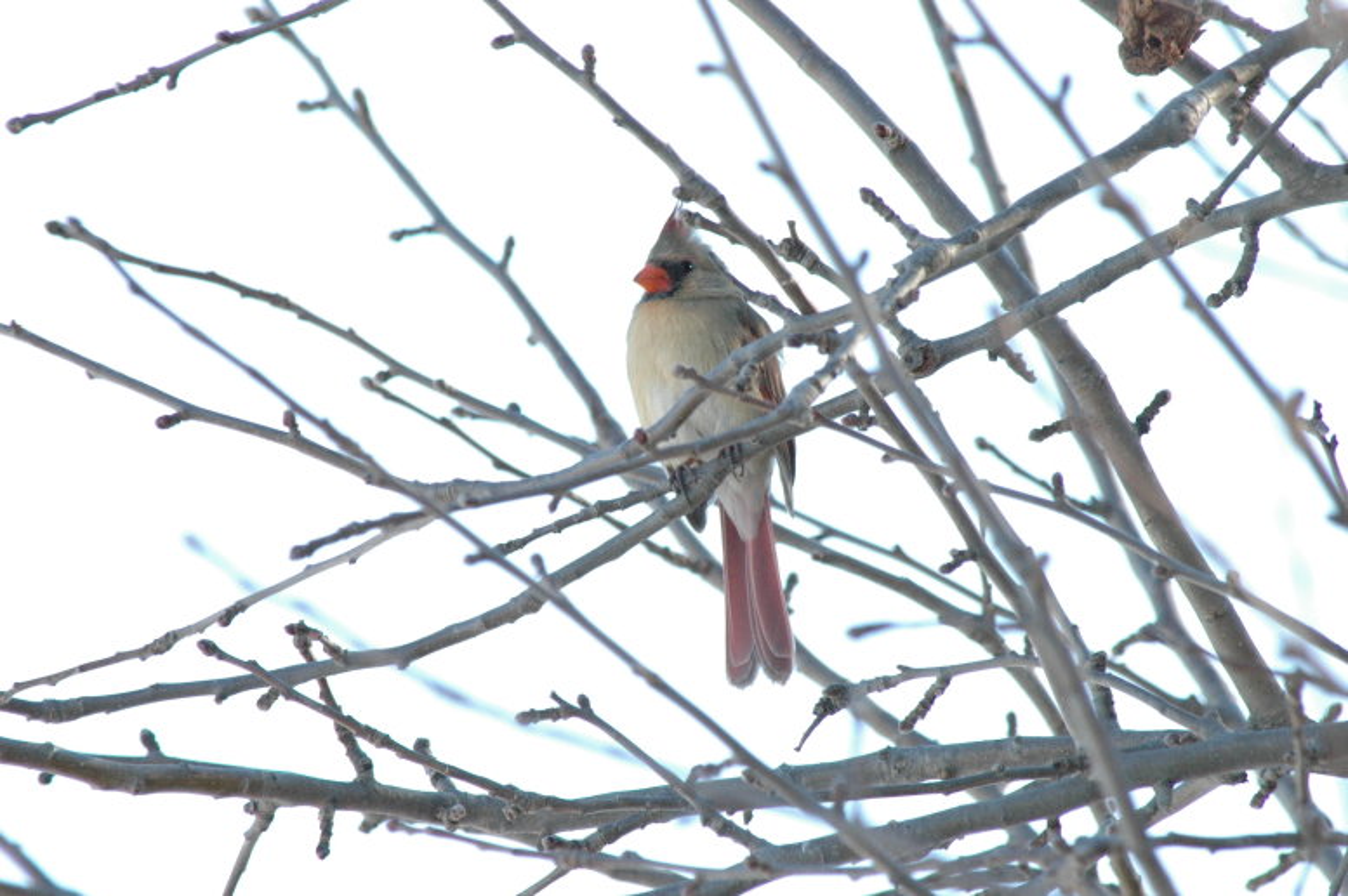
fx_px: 28059
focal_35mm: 750
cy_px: 448
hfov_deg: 2.8
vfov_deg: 1.8
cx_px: 674
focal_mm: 500
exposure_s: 1/250
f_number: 11
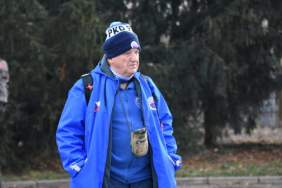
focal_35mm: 232
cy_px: 94
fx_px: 1821
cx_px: 141
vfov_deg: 5.9
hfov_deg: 8.9
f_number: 4.8
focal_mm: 155
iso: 1400
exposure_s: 1/200
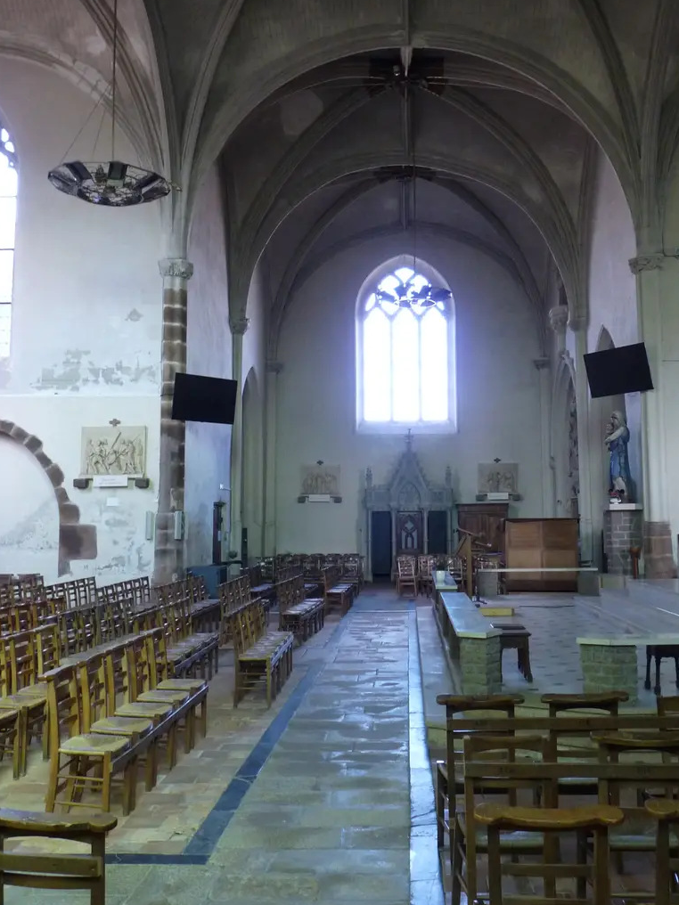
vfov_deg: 53.9
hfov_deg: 41.7
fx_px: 889
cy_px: 428
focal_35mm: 34
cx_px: 382
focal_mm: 4.8
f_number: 2.8
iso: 320
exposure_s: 1/30
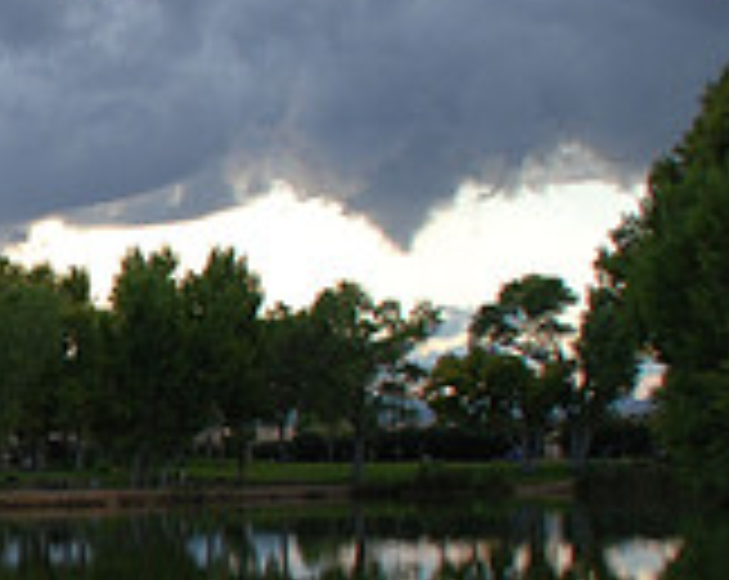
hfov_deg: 19.4
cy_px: 483
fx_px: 1960
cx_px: -225
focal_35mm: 91
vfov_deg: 16.7
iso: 200
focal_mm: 18
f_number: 3.5
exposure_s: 1/60
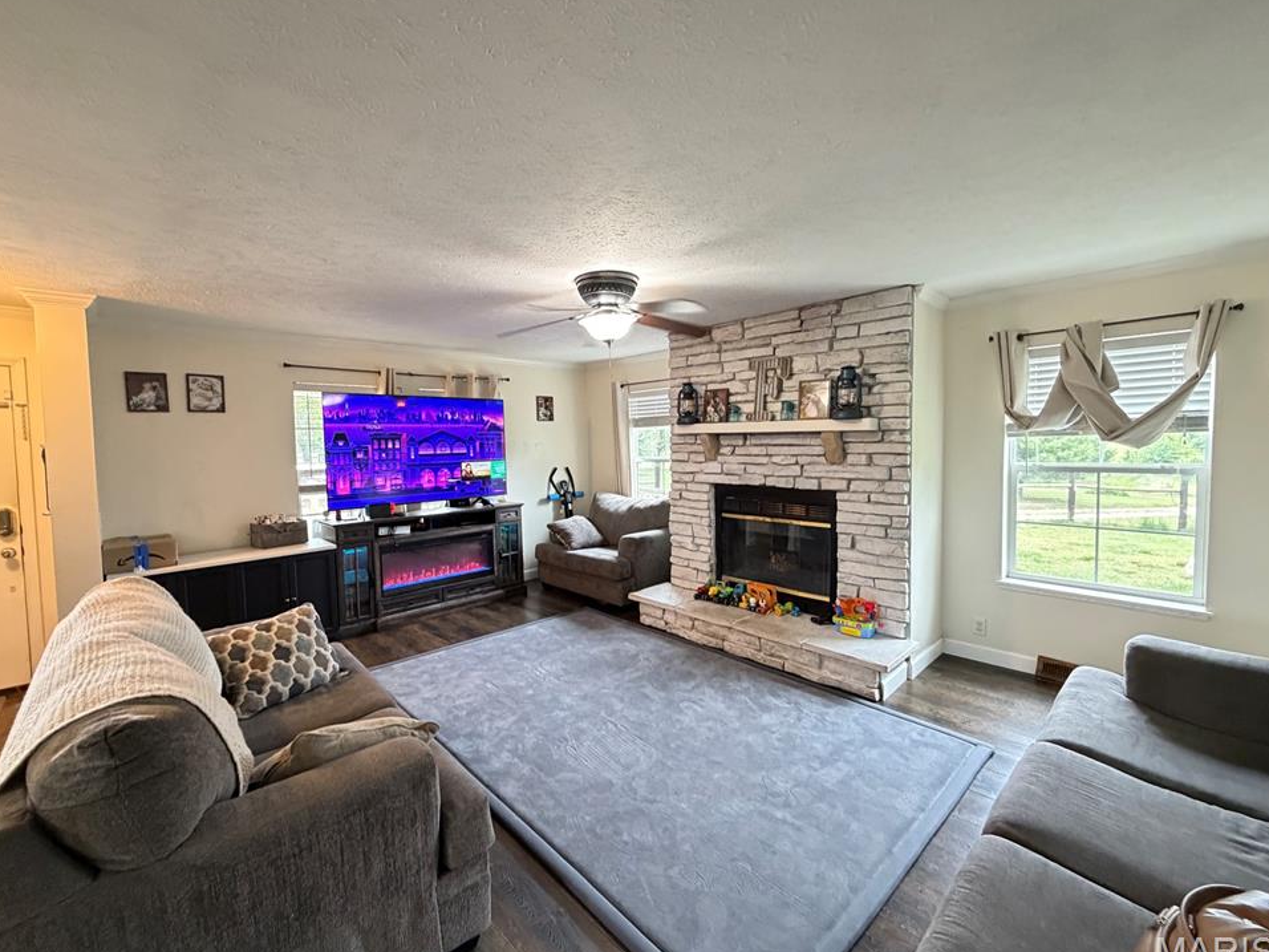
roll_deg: +2.8
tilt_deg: -3.0
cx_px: 609
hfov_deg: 98.1
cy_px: 470
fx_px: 550
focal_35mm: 15
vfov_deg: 81.7
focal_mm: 2.22
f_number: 2.2
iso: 640
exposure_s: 1/60
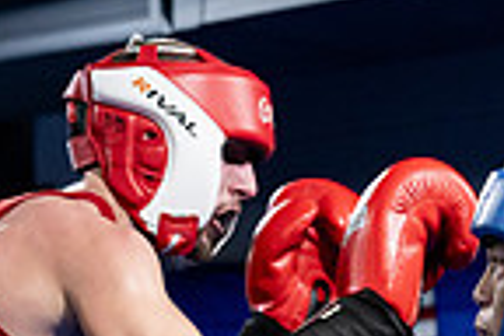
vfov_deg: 7.0
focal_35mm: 193
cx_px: 466
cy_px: 576
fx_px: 2702
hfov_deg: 10.6
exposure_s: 1/1000
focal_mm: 48
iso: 6400
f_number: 2.8
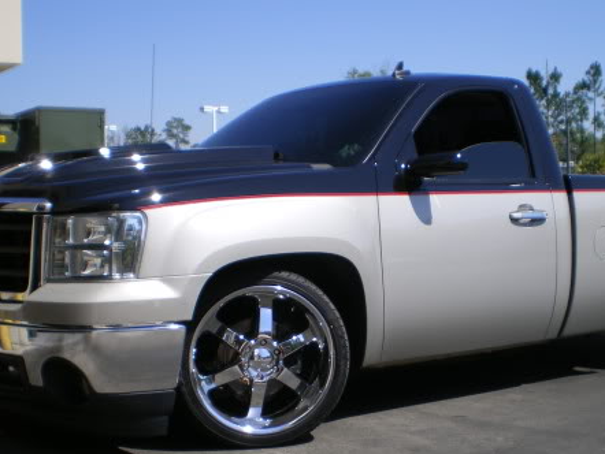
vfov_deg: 26.5
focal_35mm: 55
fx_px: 962
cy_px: 284
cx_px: 349
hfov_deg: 34.8
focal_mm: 6.3
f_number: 4.6
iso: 64
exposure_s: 1/400
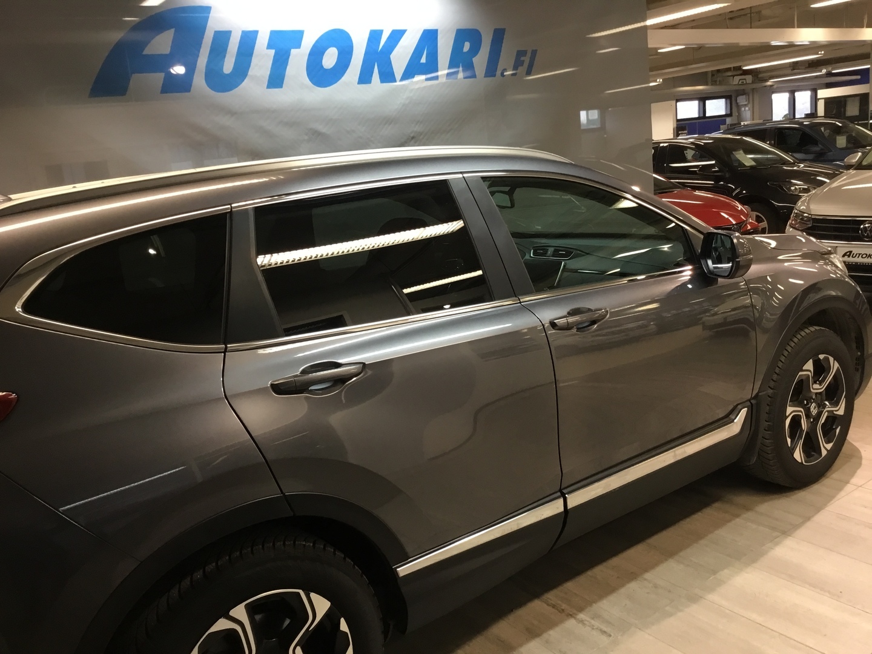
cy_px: 327
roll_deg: +7.2
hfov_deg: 58.4
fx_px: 781
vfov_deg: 45.4
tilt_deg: -11.8
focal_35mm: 31
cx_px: 436
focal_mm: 3.3
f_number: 2.4
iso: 100
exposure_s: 1/33
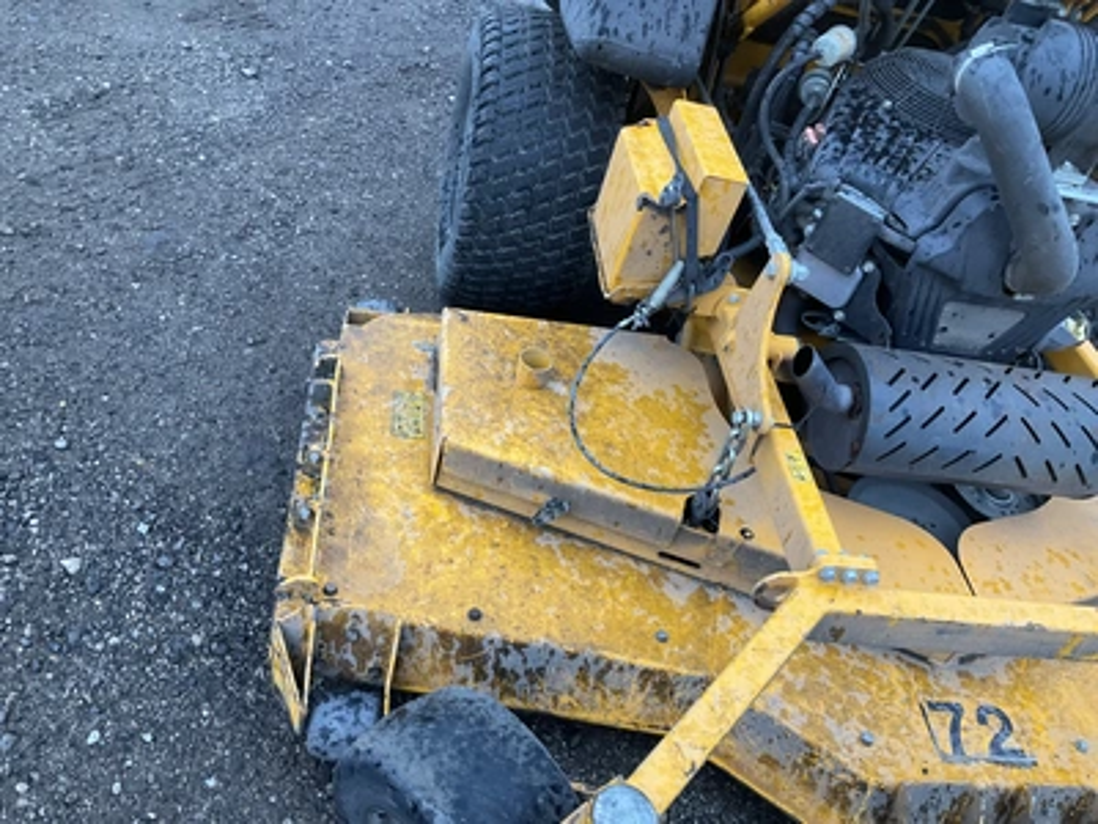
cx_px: 549
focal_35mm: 29
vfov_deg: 48.2
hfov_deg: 61.7
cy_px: 412
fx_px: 920
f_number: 1.8
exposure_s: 1/114
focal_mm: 3
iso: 64
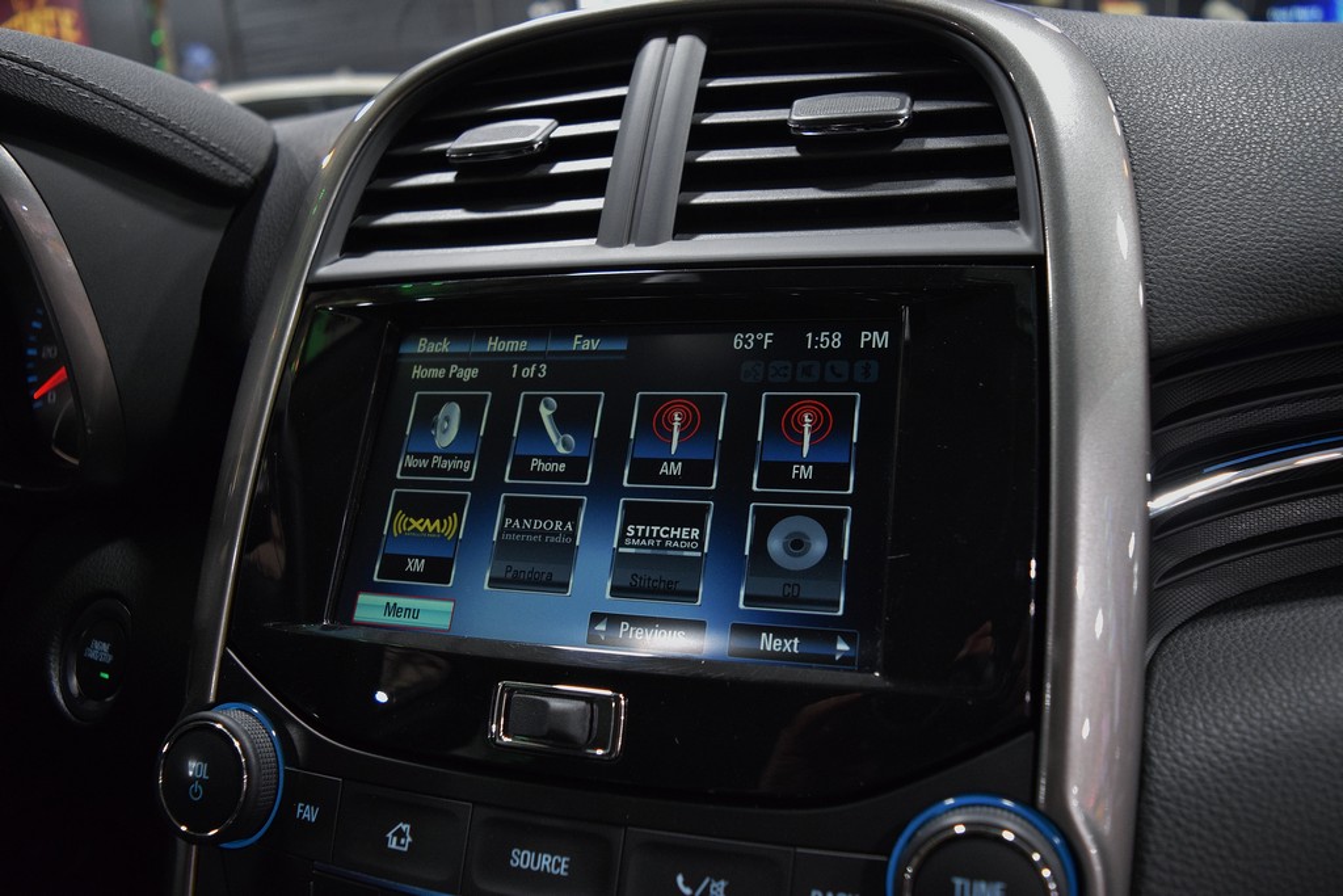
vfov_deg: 47.9
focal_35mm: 27
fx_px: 1007
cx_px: 672
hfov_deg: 67.4
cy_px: 448
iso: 3200
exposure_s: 1/60
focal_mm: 18
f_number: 3.5
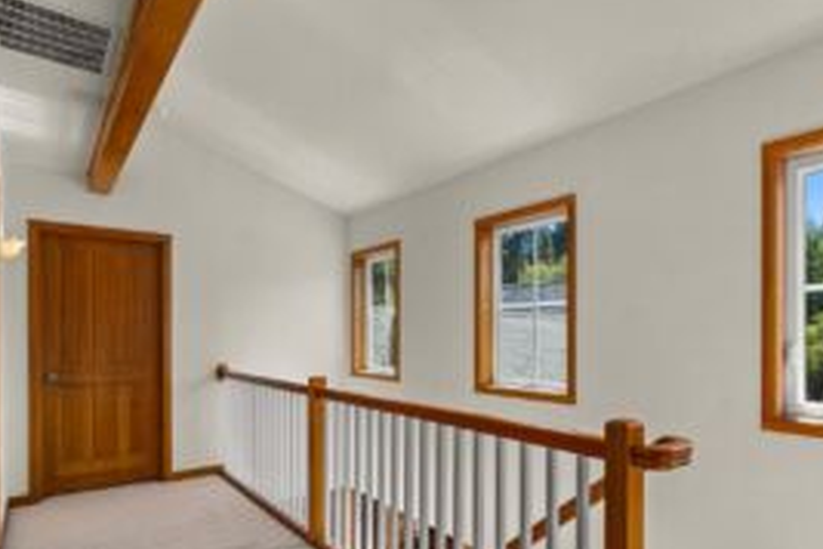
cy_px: 341
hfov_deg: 79.3
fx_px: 480
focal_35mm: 21
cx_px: 527
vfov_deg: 58.8
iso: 200
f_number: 5.6
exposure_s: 1/30
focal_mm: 14
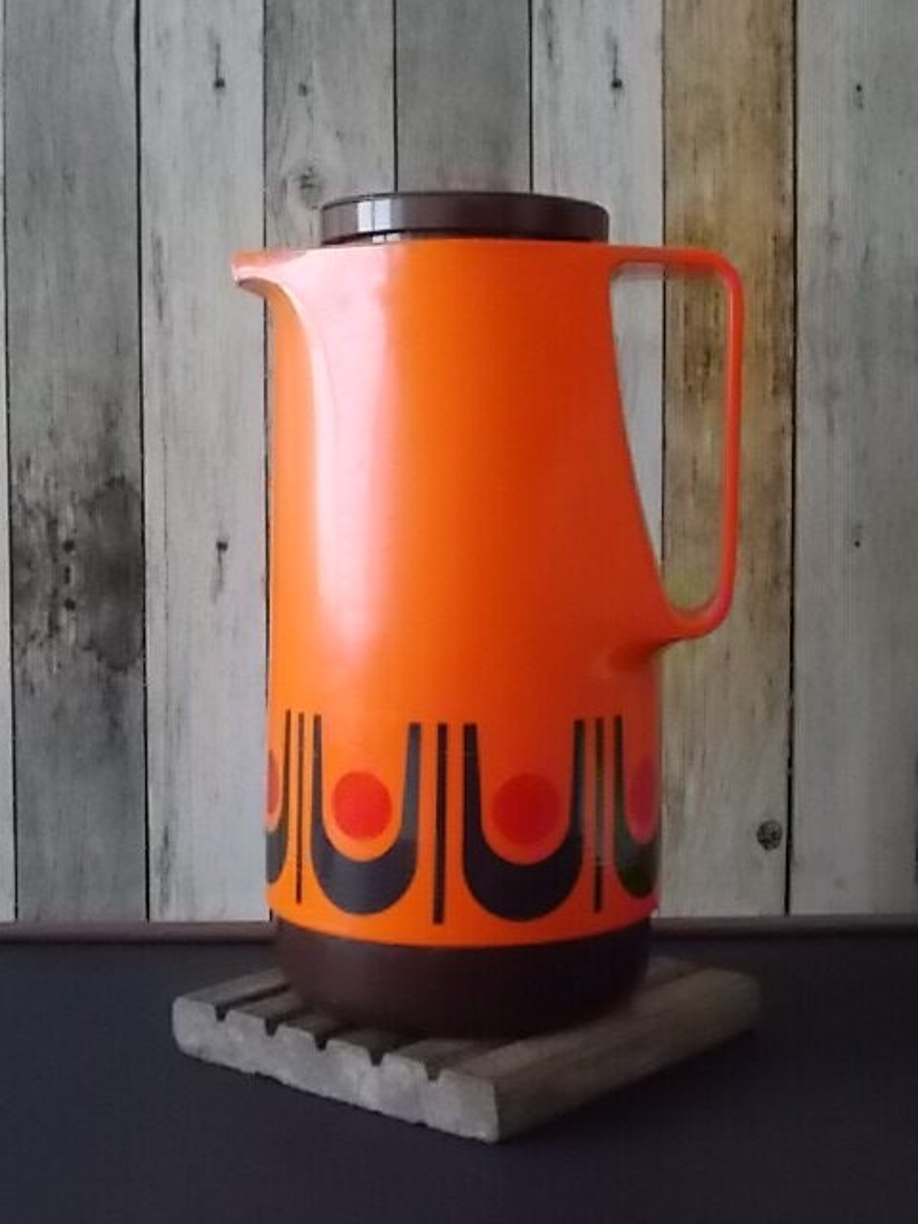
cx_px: 459
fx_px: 1768
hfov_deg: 29.1
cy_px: 612
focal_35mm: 50
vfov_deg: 38.2
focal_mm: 9
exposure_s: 1/100
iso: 800
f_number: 4.5
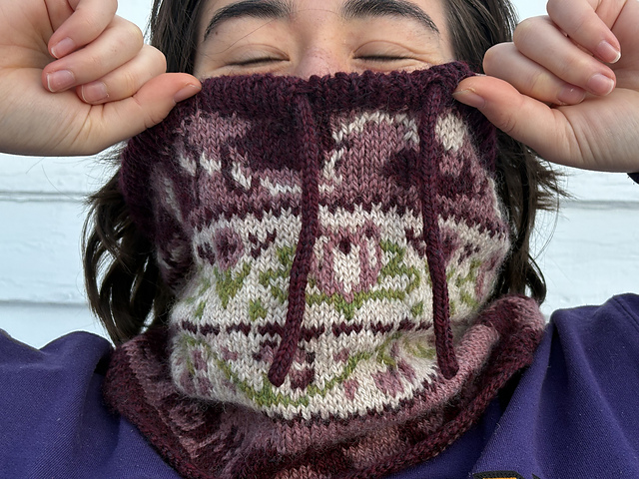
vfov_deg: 28.0
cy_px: 240
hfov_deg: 36.8
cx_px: 320
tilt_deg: +1.2
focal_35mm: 52
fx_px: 960
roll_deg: -0.8
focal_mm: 5.96
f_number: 1.6
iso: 50
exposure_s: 1/72
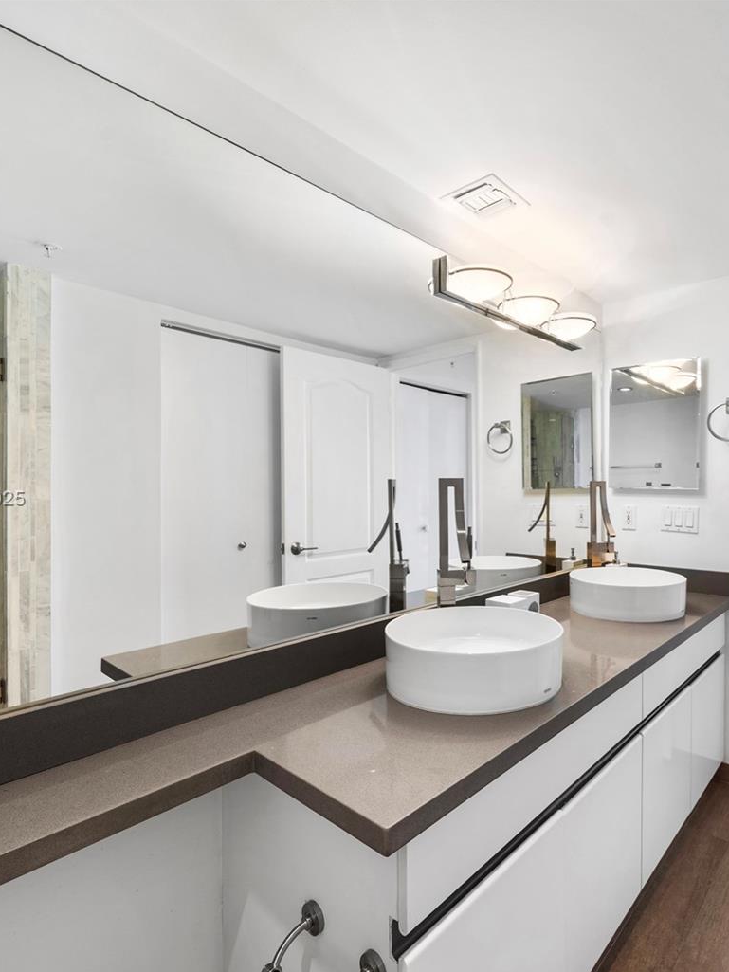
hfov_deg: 69.8
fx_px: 505
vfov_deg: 87.7
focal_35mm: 18
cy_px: 500
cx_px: 480
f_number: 8
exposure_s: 1/13
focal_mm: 12
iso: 400
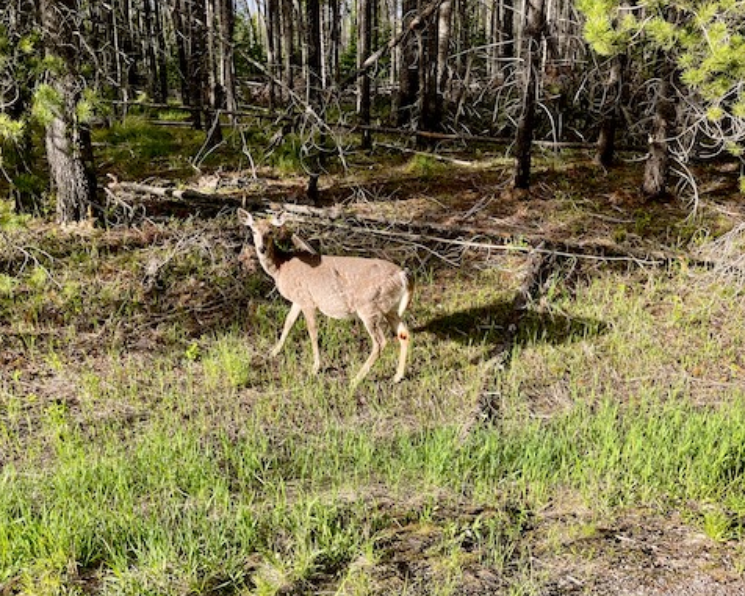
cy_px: 282
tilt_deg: -15.9
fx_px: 706
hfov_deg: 55.6
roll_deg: -0.4
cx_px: 338
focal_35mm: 32
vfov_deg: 45.8
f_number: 1.6
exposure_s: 1/461
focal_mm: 5.1
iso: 32
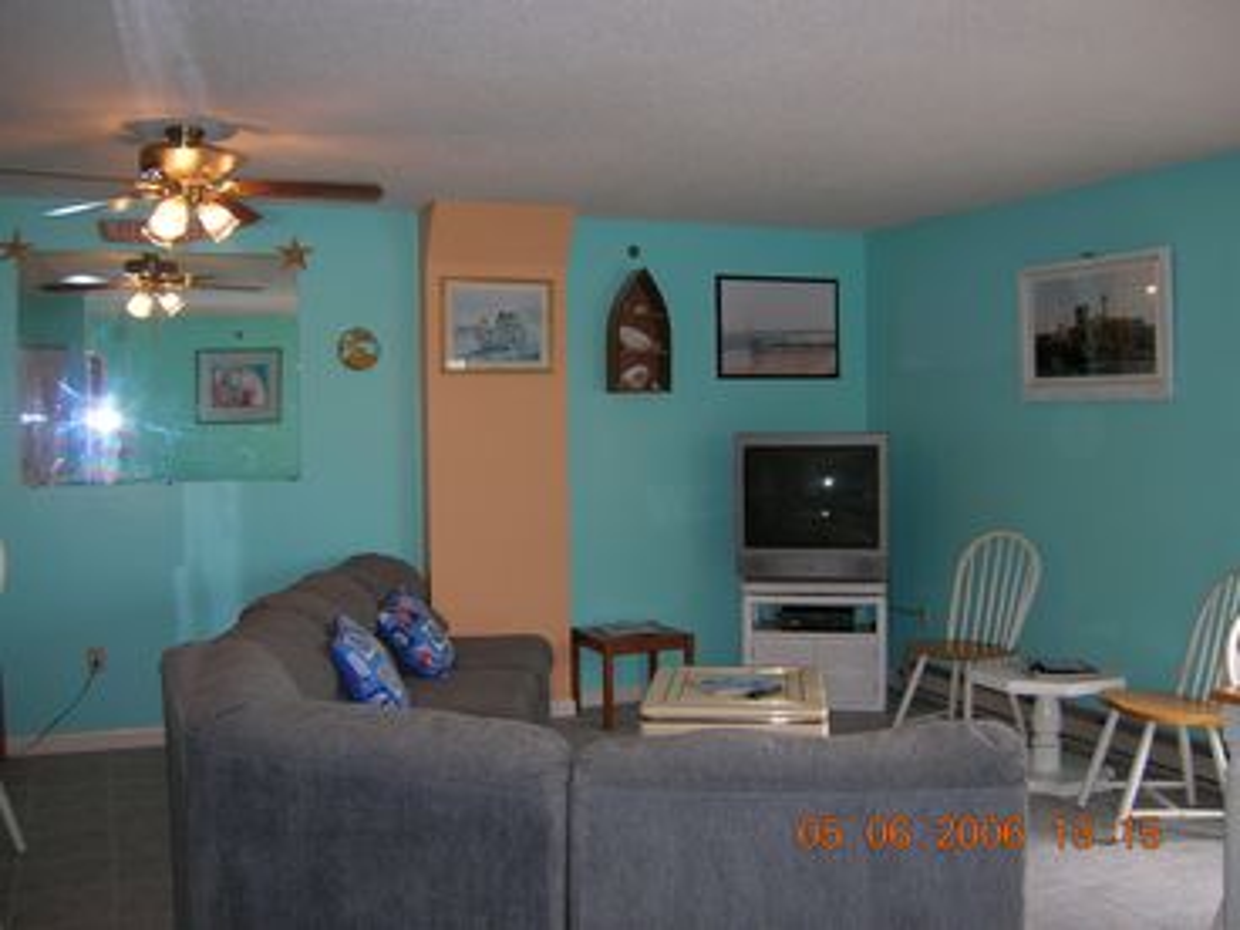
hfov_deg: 54.0
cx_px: 620
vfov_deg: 41.8
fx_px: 1218
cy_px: 465
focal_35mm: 34
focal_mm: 5.7
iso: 69
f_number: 2.9
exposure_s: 1/60.1
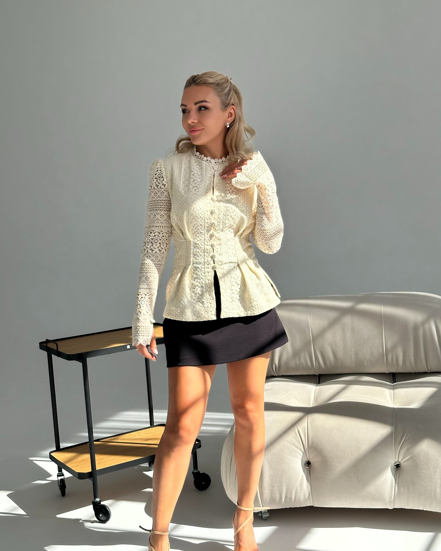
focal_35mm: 51
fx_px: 832
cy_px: 295
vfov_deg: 36.6
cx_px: 222
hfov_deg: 29.7
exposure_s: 1/2410
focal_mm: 6.86
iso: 64
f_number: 1.78
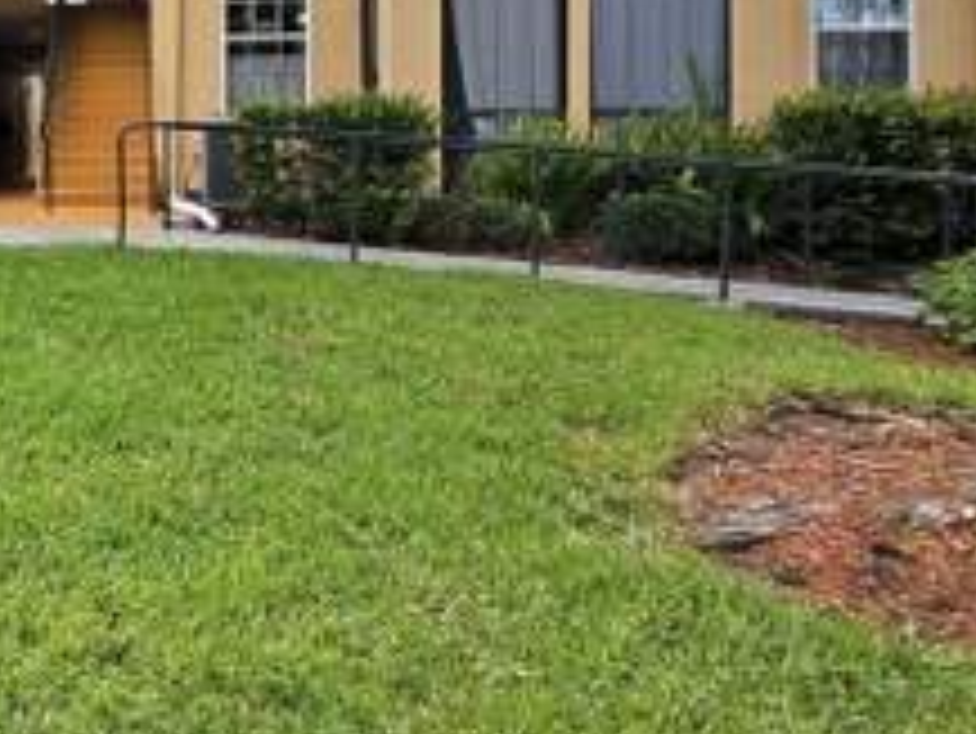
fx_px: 875
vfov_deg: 41.6
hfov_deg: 47.3
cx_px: -22
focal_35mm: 31
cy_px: 63
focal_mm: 2.2
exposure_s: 1/235
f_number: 2.2
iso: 40
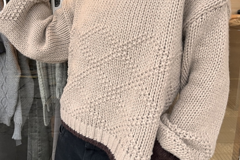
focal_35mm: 37
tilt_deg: -14.6
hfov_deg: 51.9
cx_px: 118
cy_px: 62
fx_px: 247
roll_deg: +0.3
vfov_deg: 35.8
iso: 80
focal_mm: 5.1
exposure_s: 1/50
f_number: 1.6
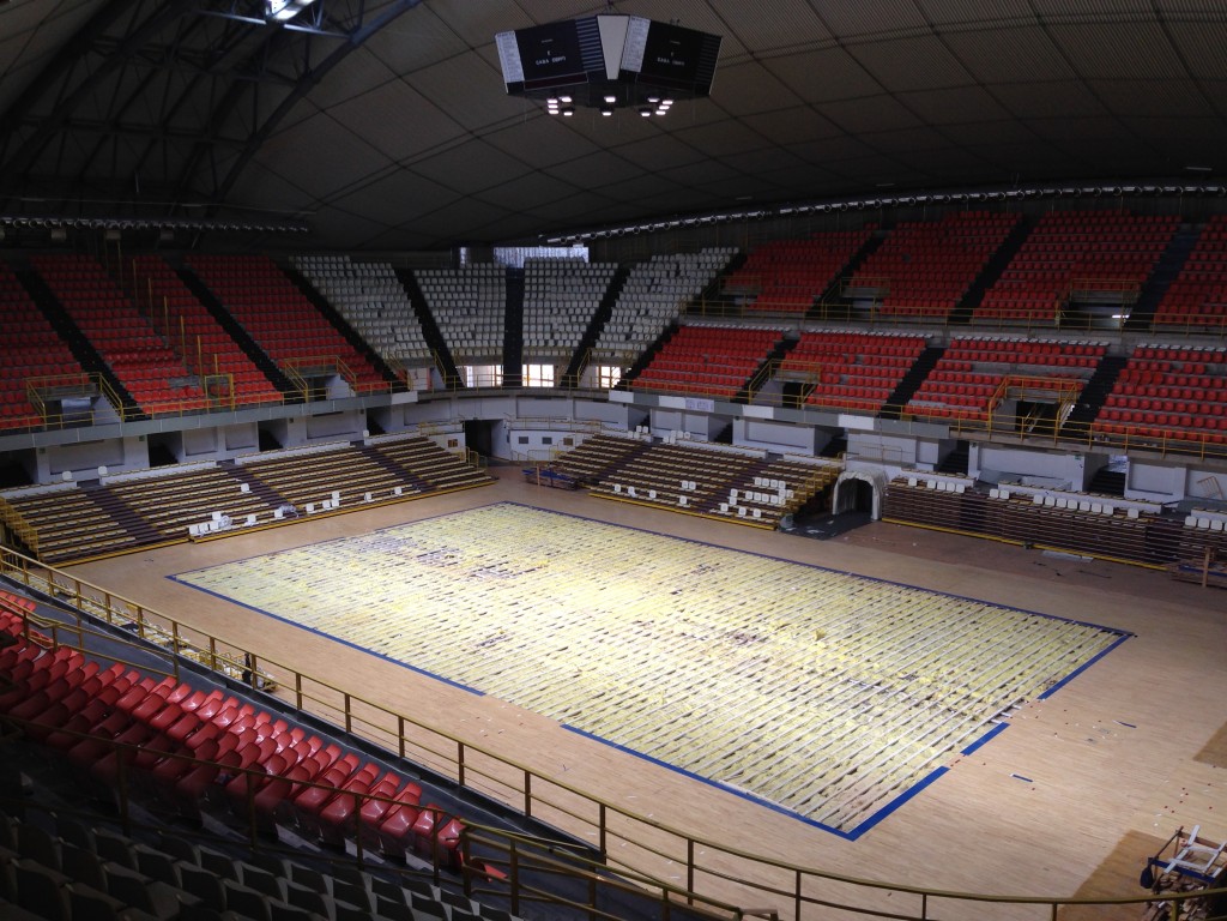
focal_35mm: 33
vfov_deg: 42.9
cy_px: 460
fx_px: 1170
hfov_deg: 55.4
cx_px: 614
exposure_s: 1/60
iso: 64
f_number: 2.4
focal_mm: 4.12
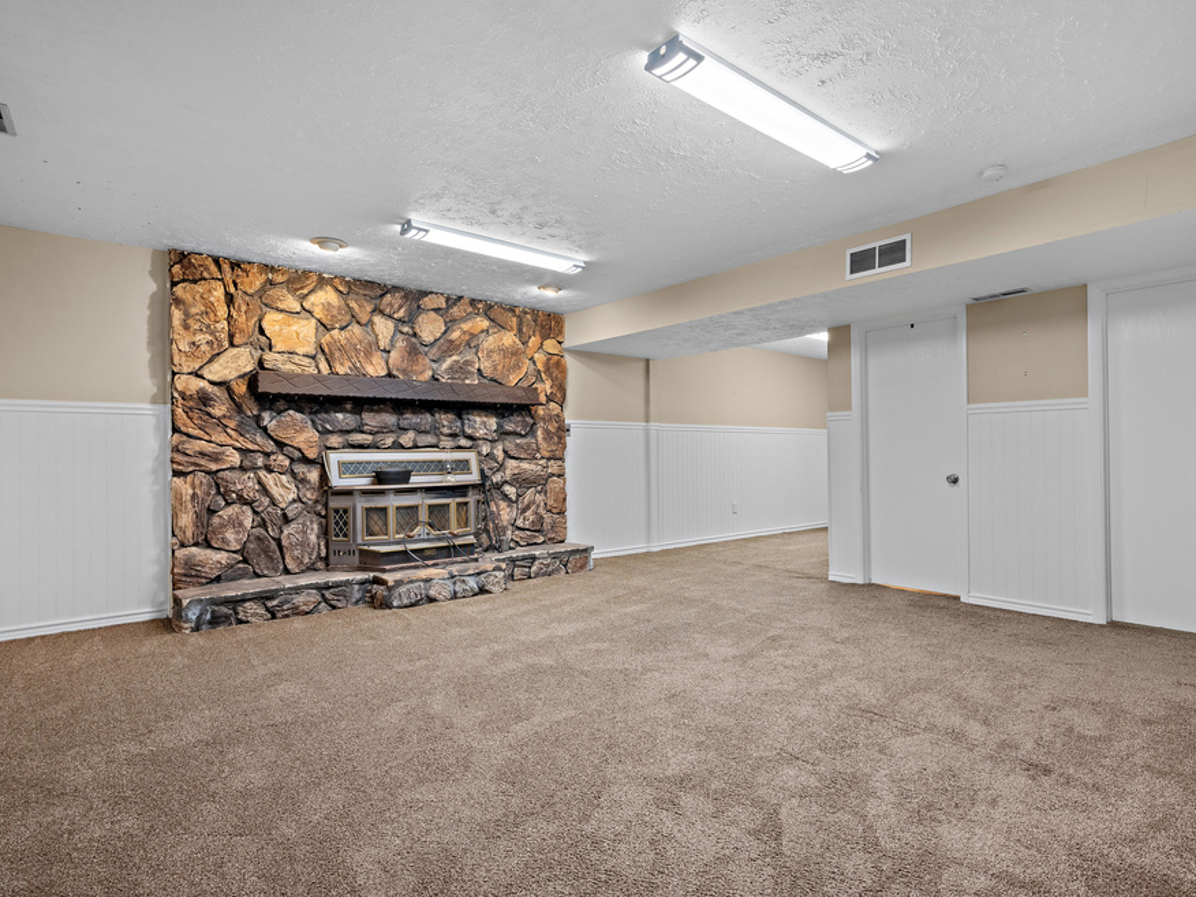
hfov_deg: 86.0
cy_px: 448
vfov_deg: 69.9
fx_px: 641
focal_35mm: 19
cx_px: 620
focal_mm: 16.5
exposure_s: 1/1.67
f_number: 8
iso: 500
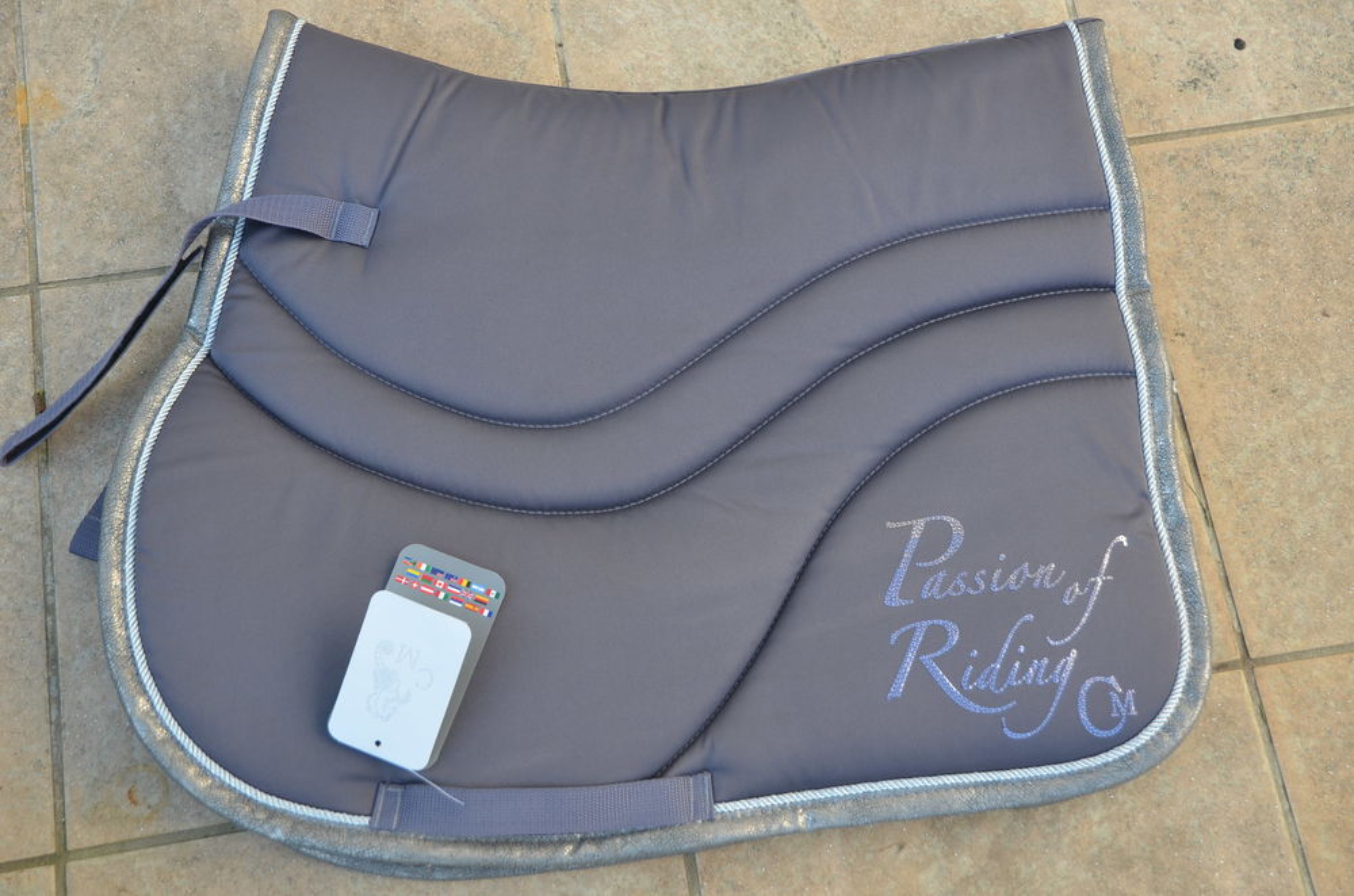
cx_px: 677
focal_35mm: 42
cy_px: 448
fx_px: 1576
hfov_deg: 46.5
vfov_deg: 31.7
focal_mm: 28
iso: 200
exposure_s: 1/160
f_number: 6.3
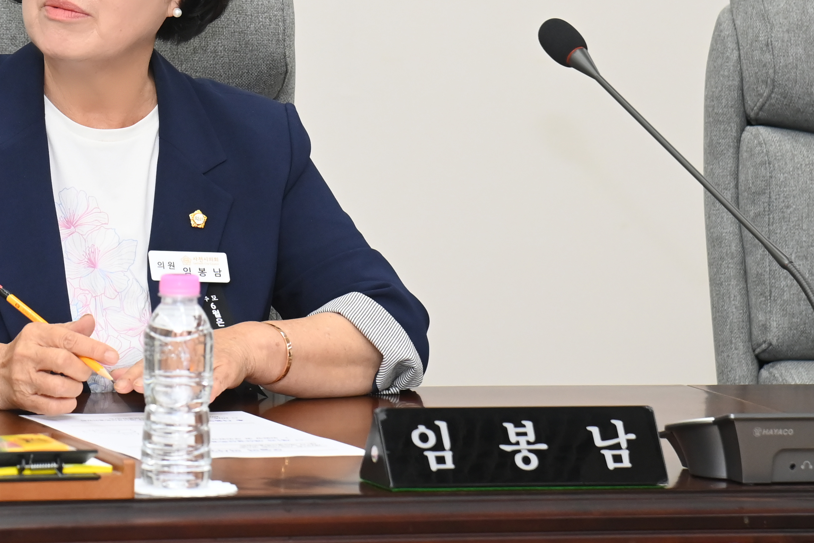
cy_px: 123
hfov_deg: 10.0
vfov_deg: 6.7
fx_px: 4635
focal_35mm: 205
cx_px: 135
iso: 2500
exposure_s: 1/250
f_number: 6.3
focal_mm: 120
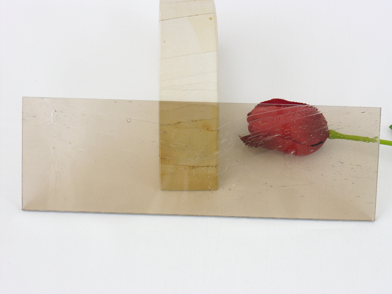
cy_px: 147
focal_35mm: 78
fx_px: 883
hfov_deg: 25.0
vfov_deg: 18.9
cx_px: 196
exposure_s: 1/3.2
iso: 100
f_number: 5
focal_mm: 19.6
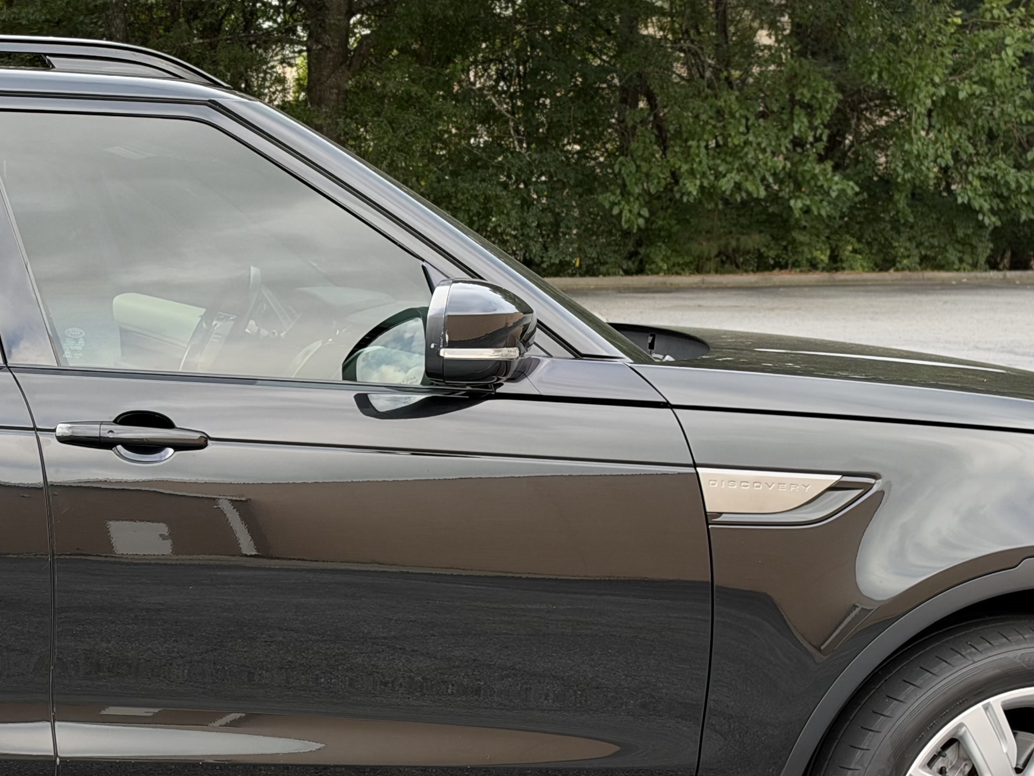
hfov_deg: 27.2
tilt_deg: -7.2
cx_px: -22
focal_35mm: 67
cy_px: 421
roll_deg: +0.8
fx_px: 2002
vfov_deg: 21.9
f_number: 1.8
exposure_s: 1/466
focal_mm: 6.93
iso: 64
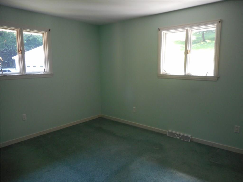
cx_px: 122
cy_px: 91
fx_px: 175
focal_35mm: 25
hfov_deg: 69.4
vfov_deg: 54.9
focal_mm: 4.5
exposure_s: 1/30
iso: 180
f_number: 3.7
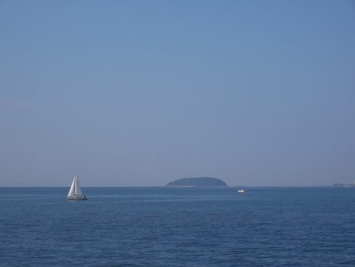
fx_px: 1232
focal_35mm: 120
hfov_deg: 16.4
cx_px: 178
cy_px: 134
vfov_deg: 12.4
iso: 200
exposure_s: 1/640
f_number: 10
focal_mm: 60
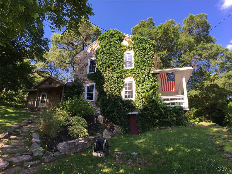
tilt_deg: +18.7
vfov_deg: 48.2
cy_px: 87
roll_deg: -1.2
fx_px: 194
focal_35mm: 29
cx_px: 116
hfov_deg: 61.7
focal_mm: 4.15
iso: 25
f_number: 2.2
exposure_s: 1/373
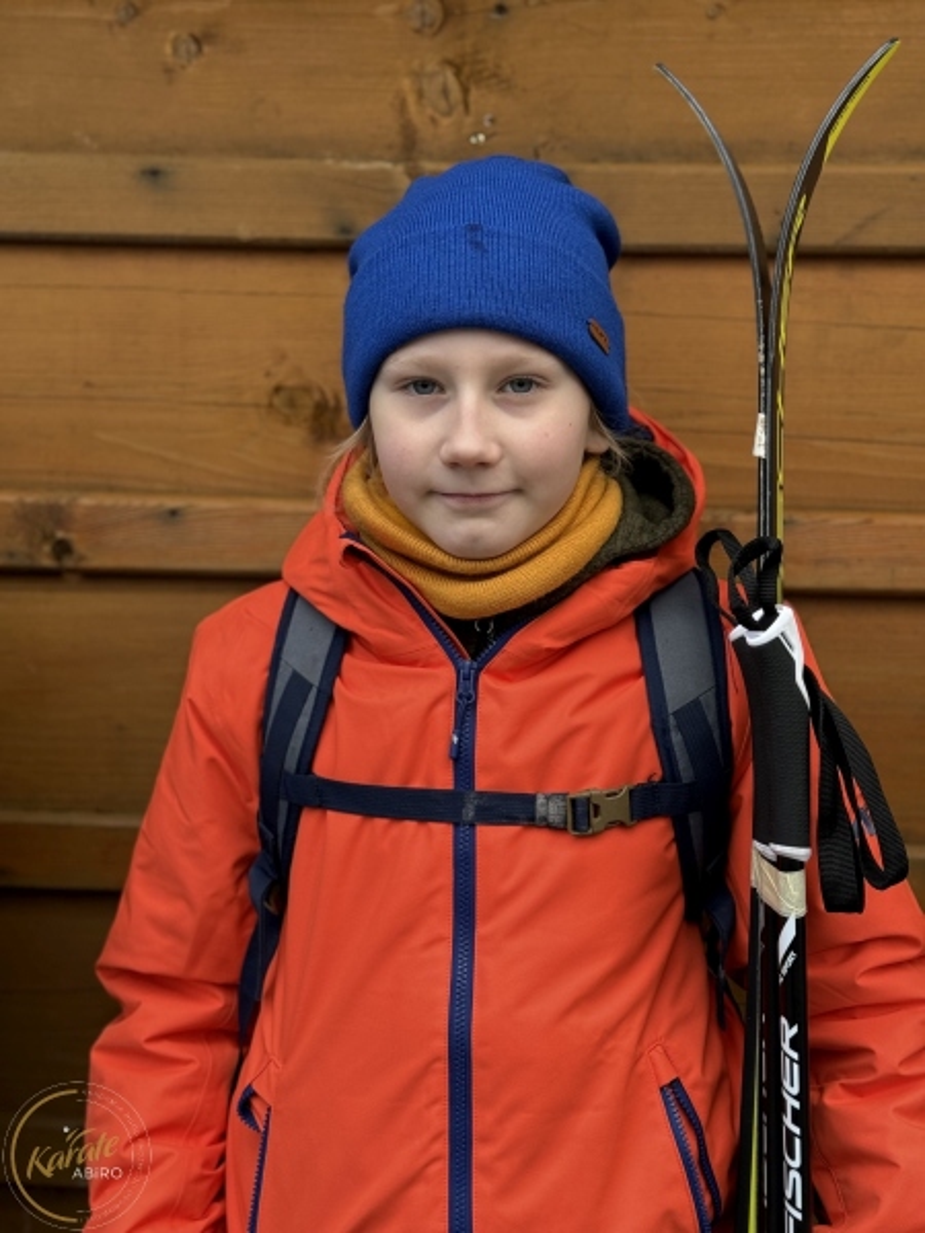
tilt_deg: -8.8
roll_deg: +0.2
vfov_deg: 39.7
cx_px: 462
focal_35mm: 48
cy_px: 616
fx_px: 1710
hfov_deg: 30.3
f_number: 1.78
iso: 50
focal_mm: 6.86
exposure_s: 1/121
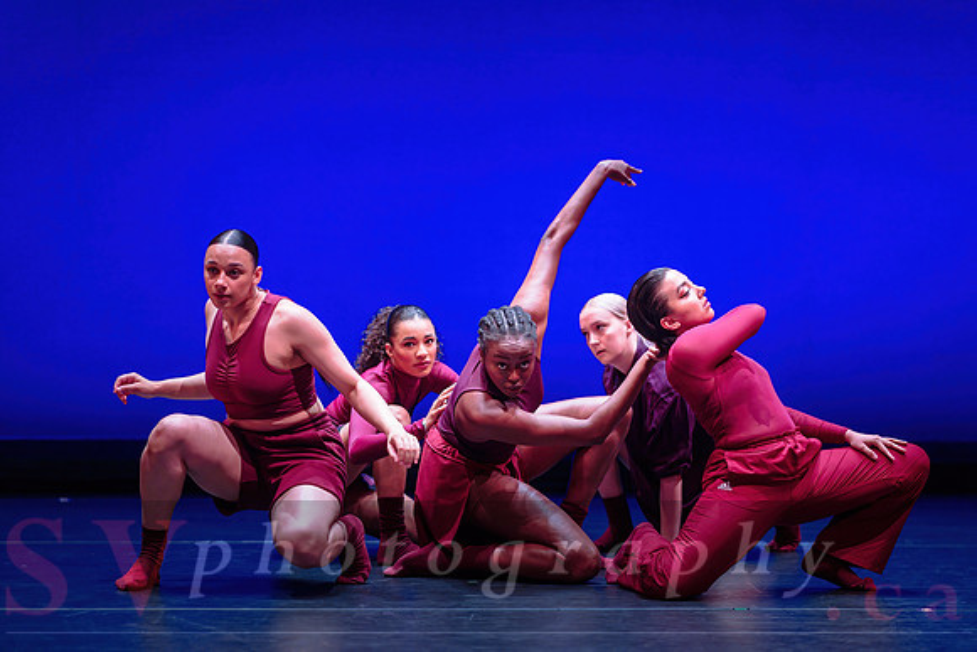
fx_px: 3168
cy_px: 349
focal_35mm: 117
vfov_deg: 11.7
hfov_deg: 17.5
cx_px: 535
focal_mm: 105
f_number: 1.4
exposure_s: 1/400
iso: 1250
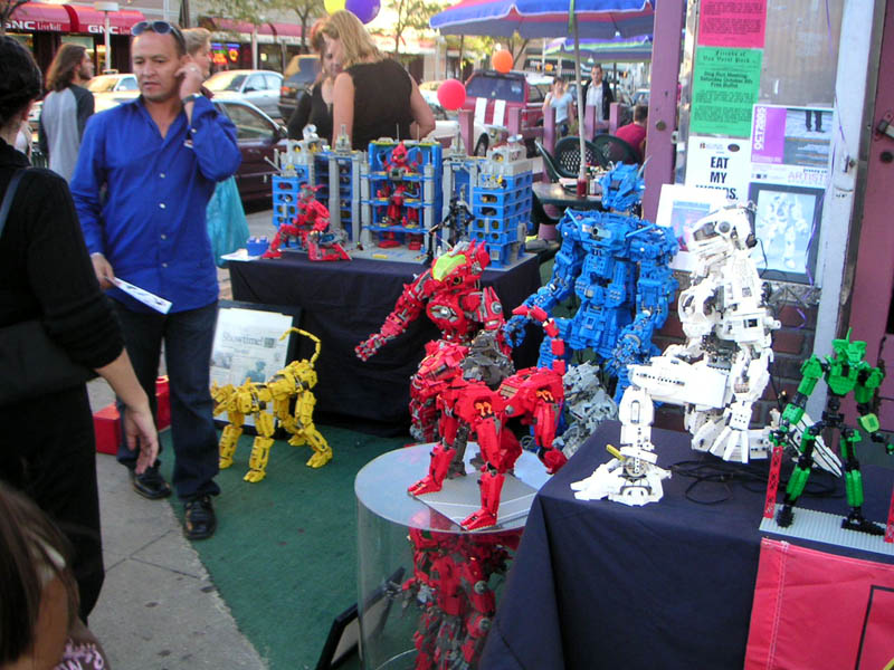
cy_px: 335
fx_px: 956
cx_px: 447
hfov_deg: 50.1
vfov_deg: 38.7
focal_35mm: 37
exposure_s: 1/45
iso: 80
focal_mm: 5.7
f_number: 2.8
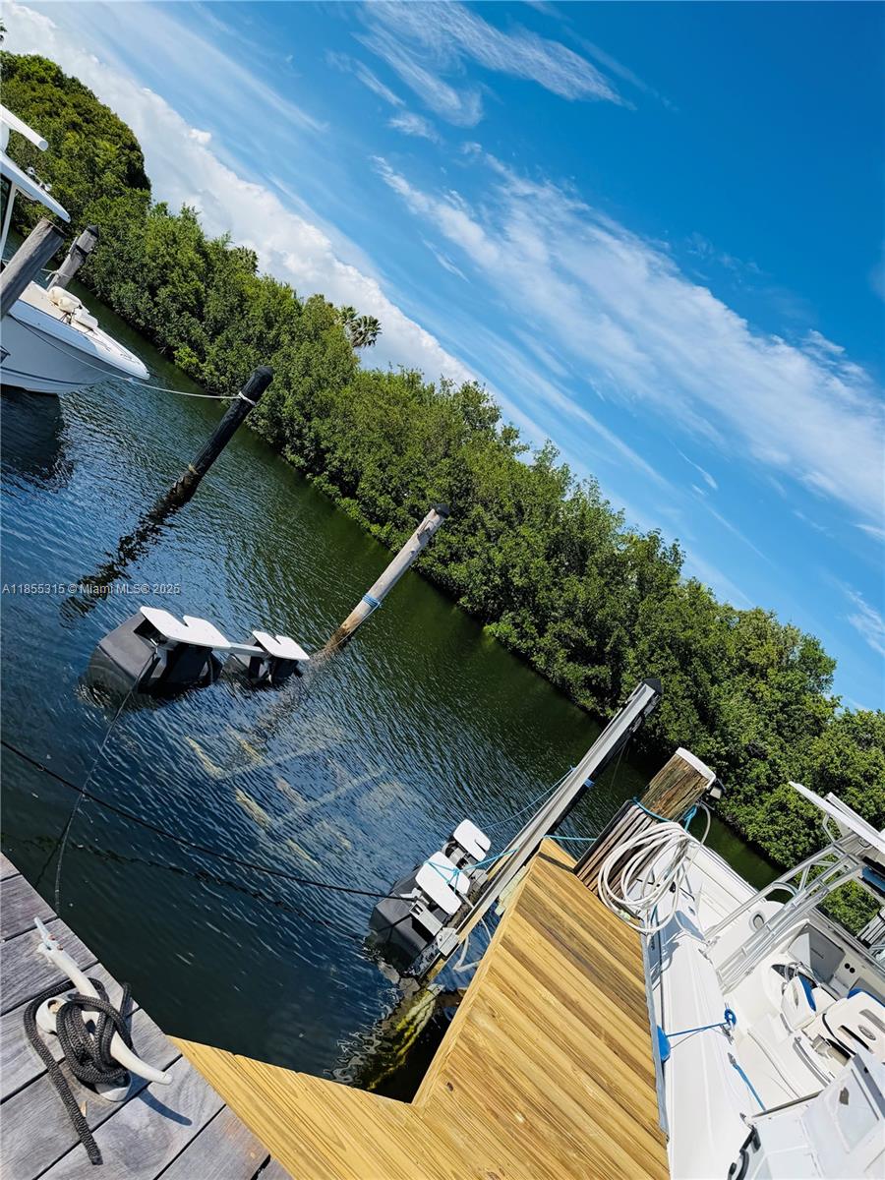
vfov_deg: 71.6
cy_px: 590
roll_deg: -38.6
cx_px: 442
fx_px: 818
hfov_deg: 56.8
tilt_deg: -2.9
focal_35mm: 24
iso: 80
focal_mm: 6.76
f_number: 1.78
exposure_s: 1/6173
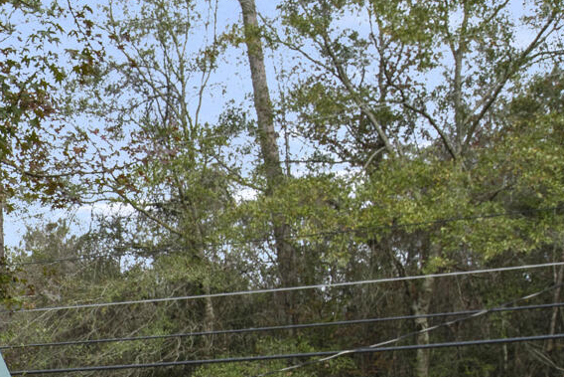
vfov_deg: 13.8
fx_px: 1489
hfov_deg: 17.9
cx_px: -393
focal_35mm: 95
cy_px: 506
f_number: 8
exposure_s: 1/160
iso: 500
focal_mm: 27
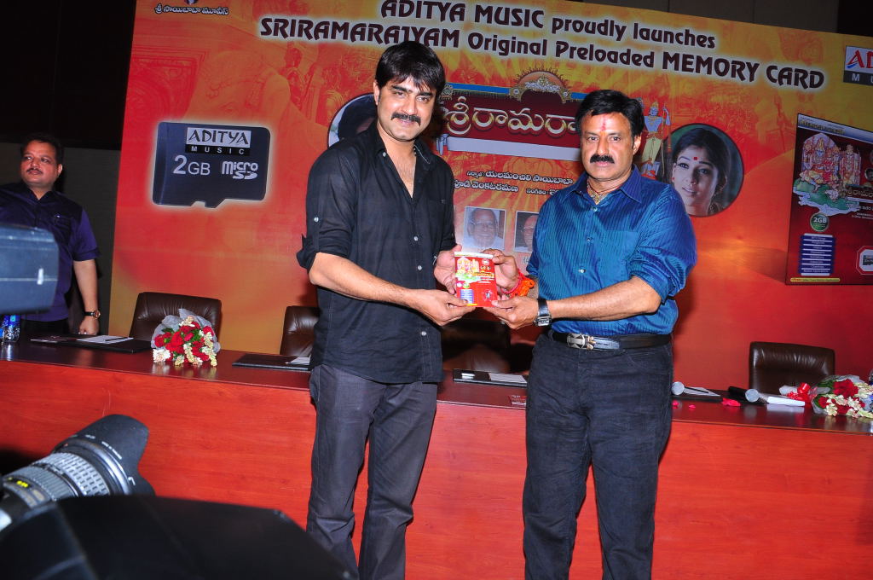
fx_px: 654
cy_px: 290
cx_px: 436
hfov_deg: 67.4
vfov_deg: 47.8
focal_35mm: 27
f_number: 10
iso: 500
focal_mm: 18
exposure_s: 1/200
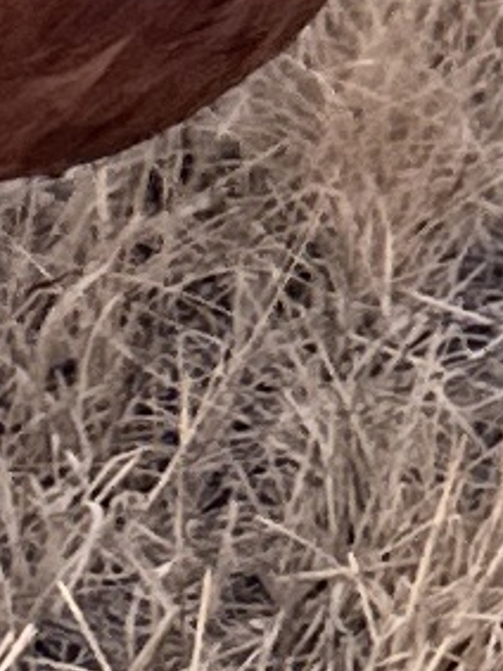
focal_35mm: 149
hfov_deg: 9.7
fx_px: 2889
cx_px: -170
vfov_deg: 12.5
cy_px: -376
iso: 80
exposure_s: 1/694
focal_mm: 6.86
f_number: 1.78
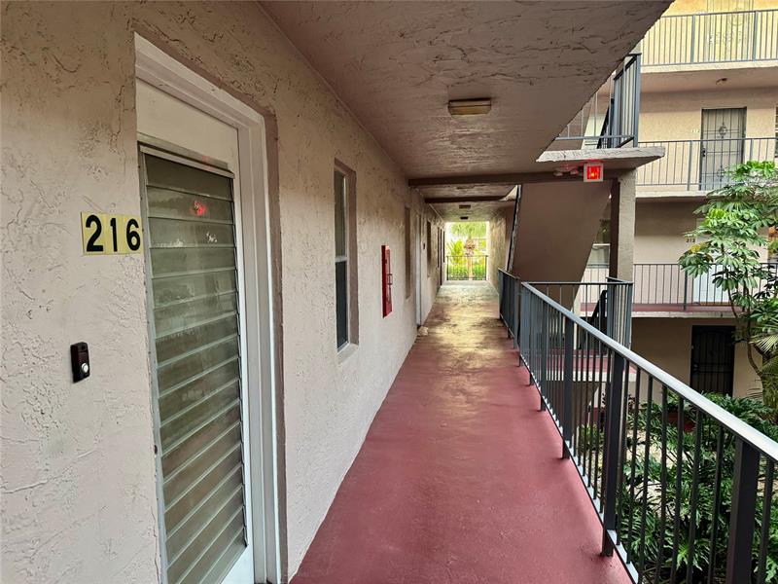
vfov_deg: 56.8
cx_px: 389
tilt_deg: -6.7
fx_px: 539
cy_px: 292
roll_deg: +0.3
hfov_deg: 71.6
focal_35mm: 24
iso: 320
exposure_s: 1/60
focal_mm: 6.76
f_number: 1.78
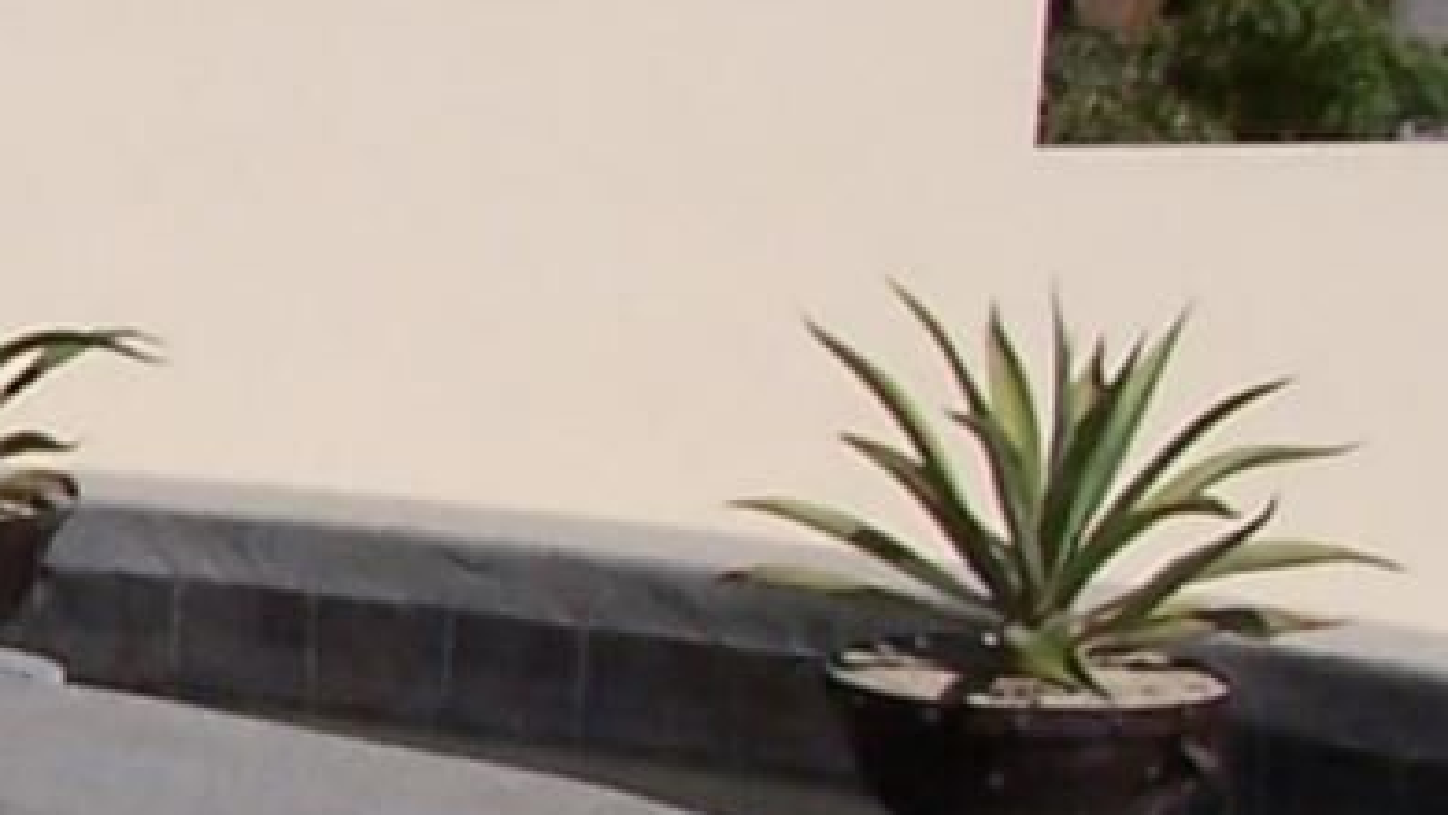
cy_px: 500
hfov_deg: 9.3
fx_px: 8332
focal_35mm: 217
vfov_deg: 5.6
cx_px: -1544
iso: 80
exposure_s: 1/1000
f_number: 5.6
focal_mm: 6.3
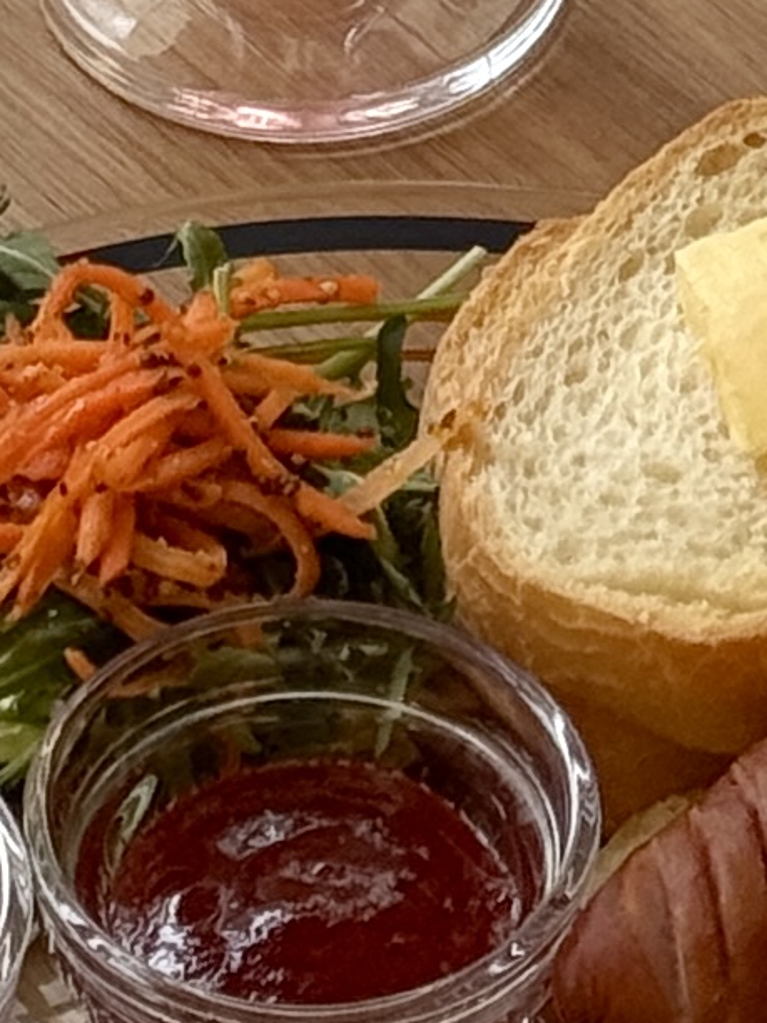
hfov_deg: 4.7
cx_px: 356
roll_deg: +0.9
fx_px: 9336
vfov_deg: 6.0
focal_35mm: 316
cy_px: -1399
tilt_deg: -33.2
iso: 50
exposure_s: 1/148
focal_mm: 6.76
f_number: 1.78
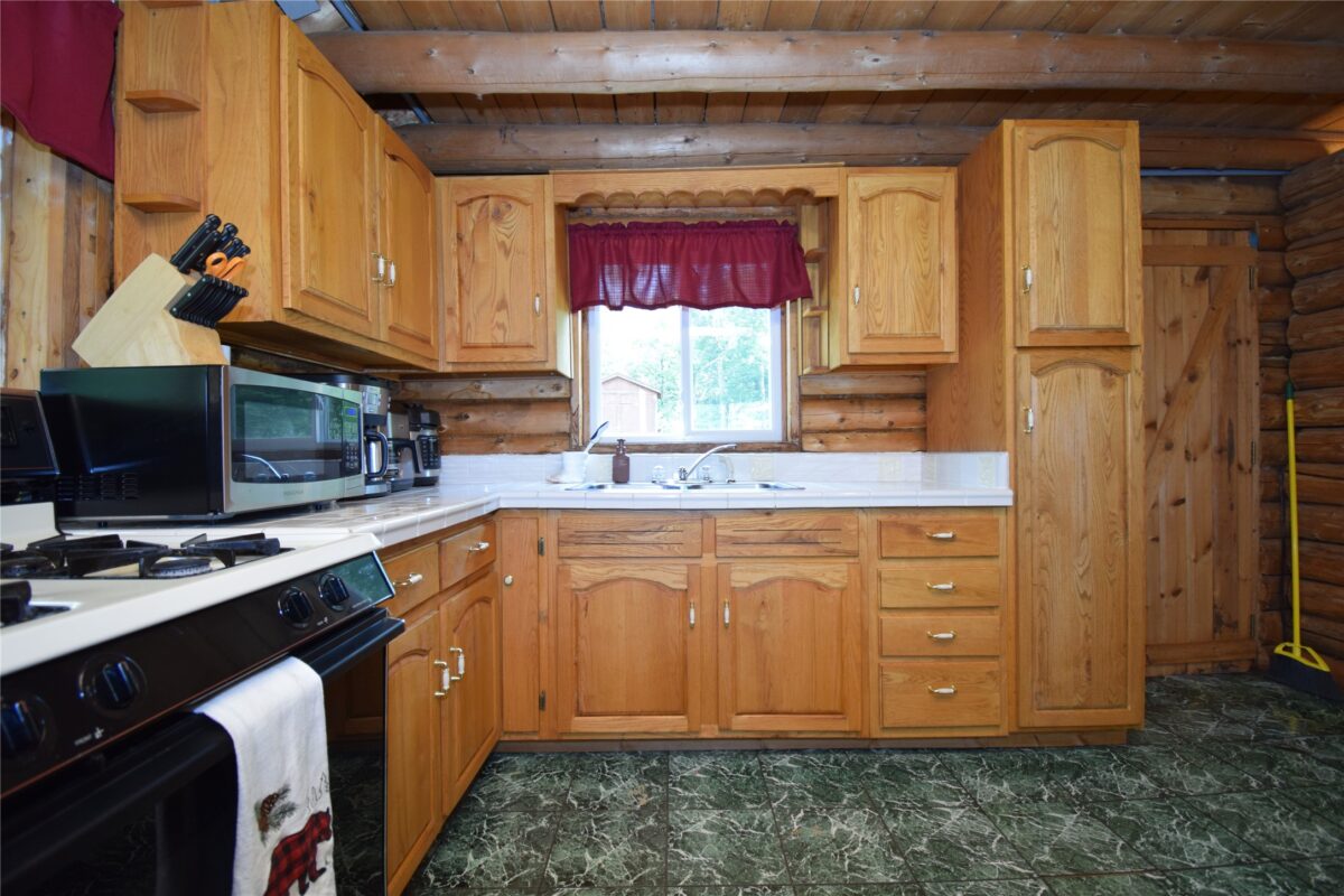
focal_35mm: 15
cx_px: 672
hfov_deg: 100.4
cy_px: 448
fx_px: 560
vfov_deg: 77.3
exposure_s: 1/60
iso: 560
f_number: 4.5
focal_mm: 10
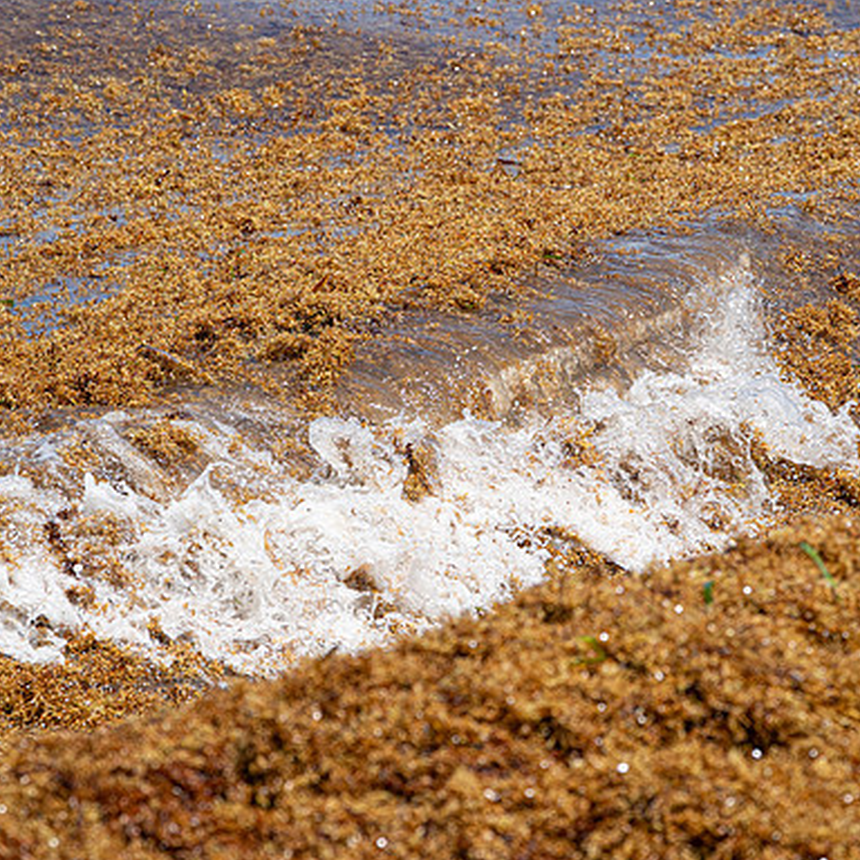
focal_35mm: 272
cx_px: 508
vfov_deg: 6.4
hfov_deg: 6.4
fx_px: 7645
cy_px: 431
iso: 640
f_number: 10
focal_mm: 212
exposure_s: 1/1250
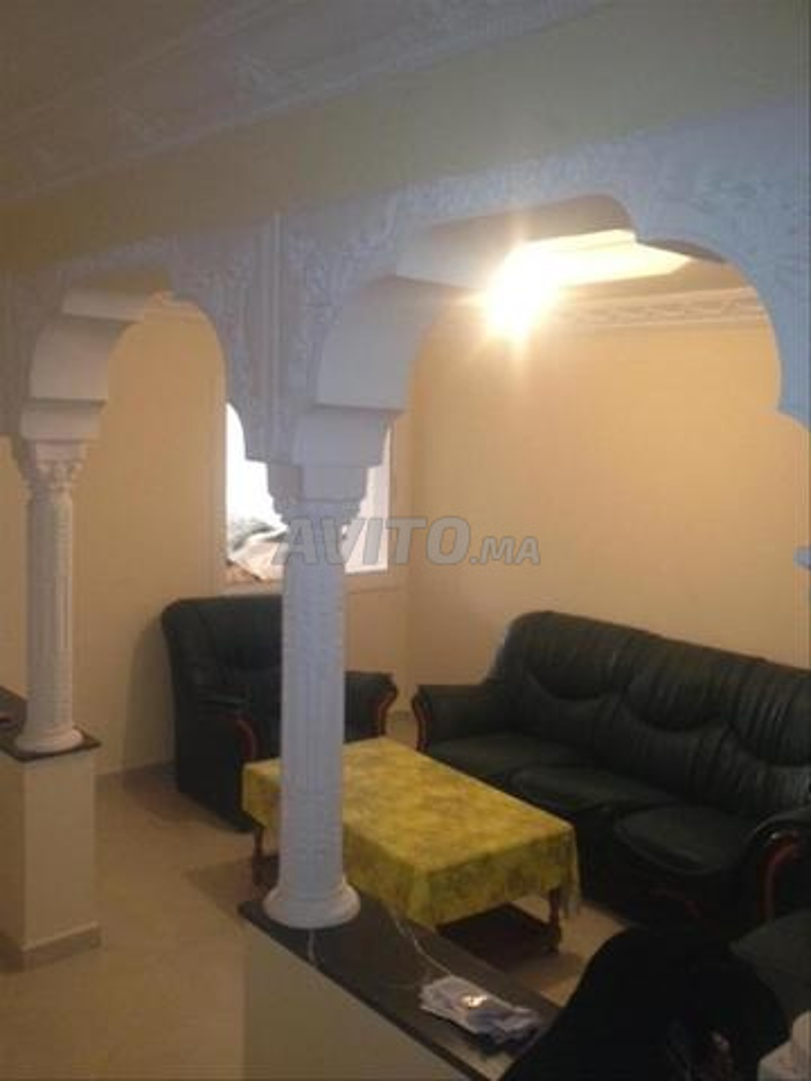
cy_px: 540
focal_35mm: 35
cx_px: 406
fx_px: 1093
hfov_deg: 40.7
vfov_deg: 52.6
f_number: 2.4
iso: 250
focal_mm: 4.28
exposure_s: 1/20
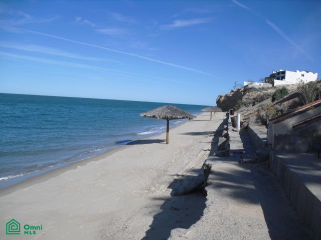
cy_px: 120
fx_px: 334
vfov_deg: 39.7
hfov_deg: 51.4
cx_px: 160
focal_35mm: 36
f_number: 7.8
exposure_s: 1/250
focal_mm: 6.3
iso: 64
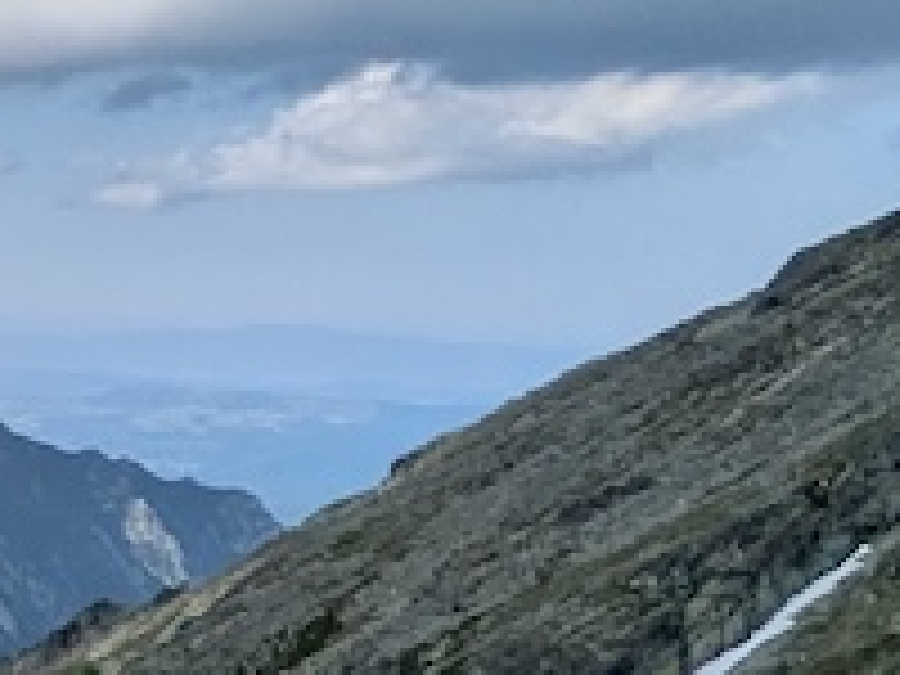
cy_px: 513
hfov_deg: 15.4
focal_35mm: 84
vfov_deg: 17.5
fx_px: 2184
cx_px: -1156
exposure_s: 1/2915
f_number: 2.2
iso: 49
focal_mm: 1.83
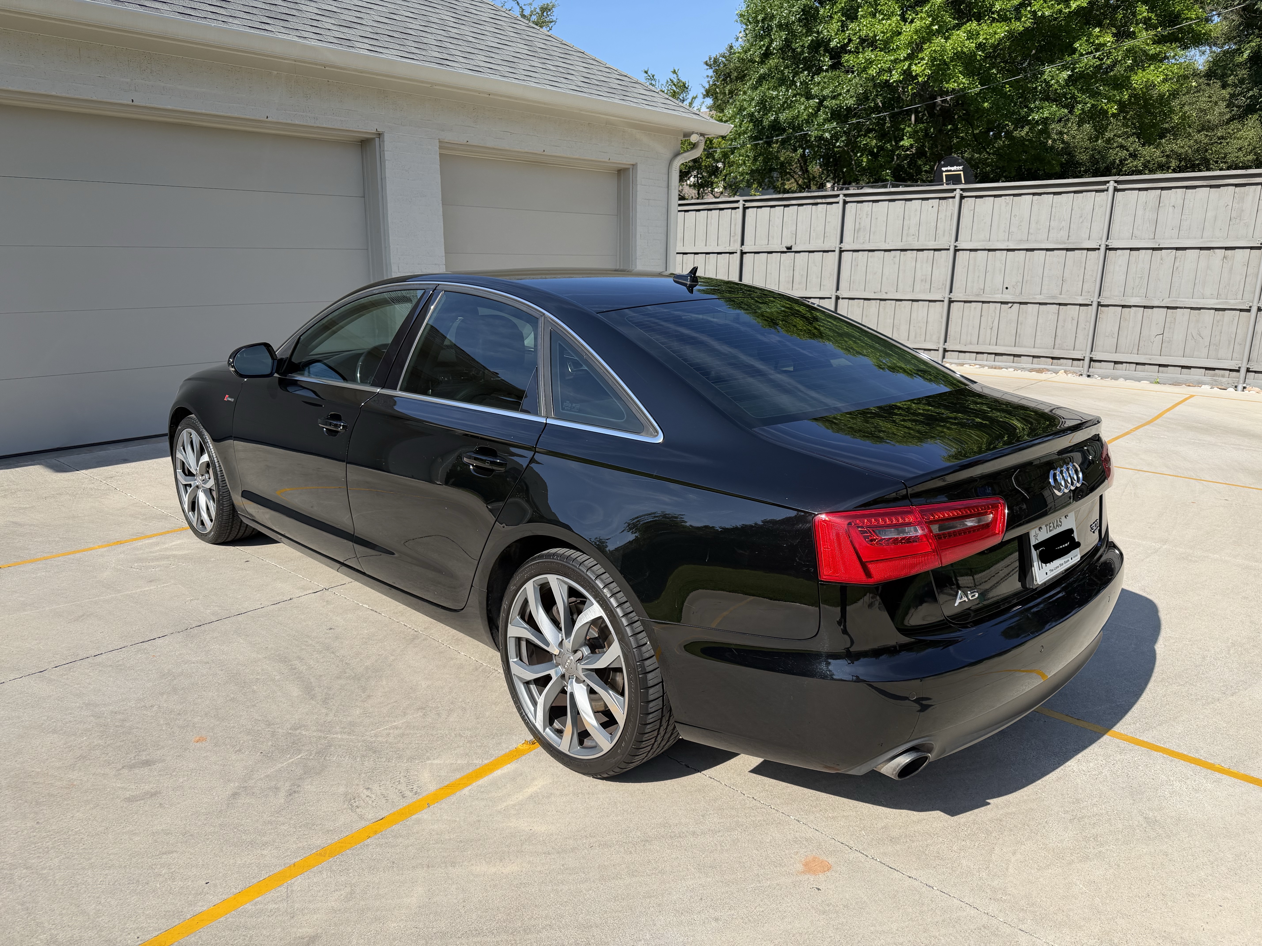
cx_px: 631
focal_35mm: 24
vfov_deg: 56.8
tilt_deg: -13.1
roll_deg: +0.4
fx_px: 875
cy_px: 473
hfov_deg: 71.6
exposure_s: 1/3584
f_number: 1.78
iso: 80
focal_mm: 6.76
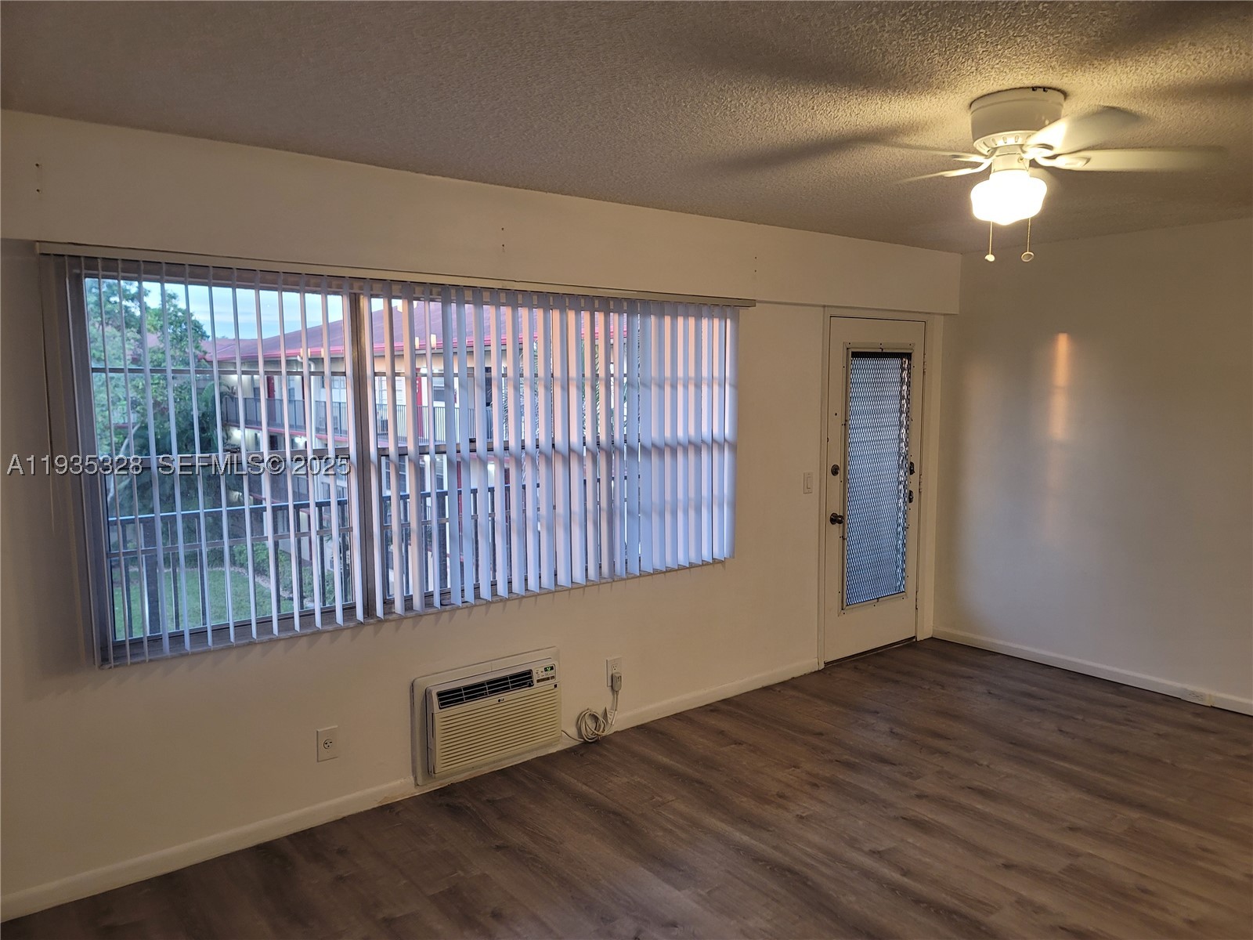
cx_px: 626
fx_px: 905
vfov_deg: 54.9
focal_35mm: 25
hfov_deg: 69.4
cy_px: 470
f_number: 1.8
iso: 200
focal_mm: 7
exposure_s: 1/60
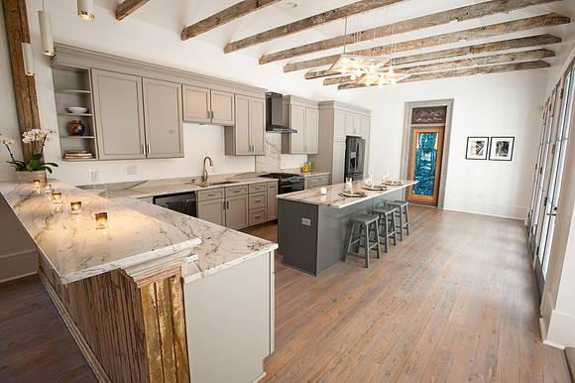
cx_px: 288
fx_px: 271
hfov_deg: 93.3
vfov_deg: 70.4
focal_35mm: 17
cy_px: 192
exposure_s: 1/125
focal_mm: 17
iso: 1250
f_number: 8
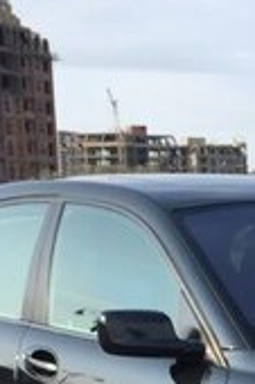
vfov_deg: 16.4
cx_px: 361
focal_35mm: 117
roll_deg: +0.5
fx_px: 1246
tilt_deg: -13.1
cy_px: 525
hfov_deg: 11.3
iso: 32
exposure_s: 1/1068
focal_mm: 4.15
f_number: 2.2
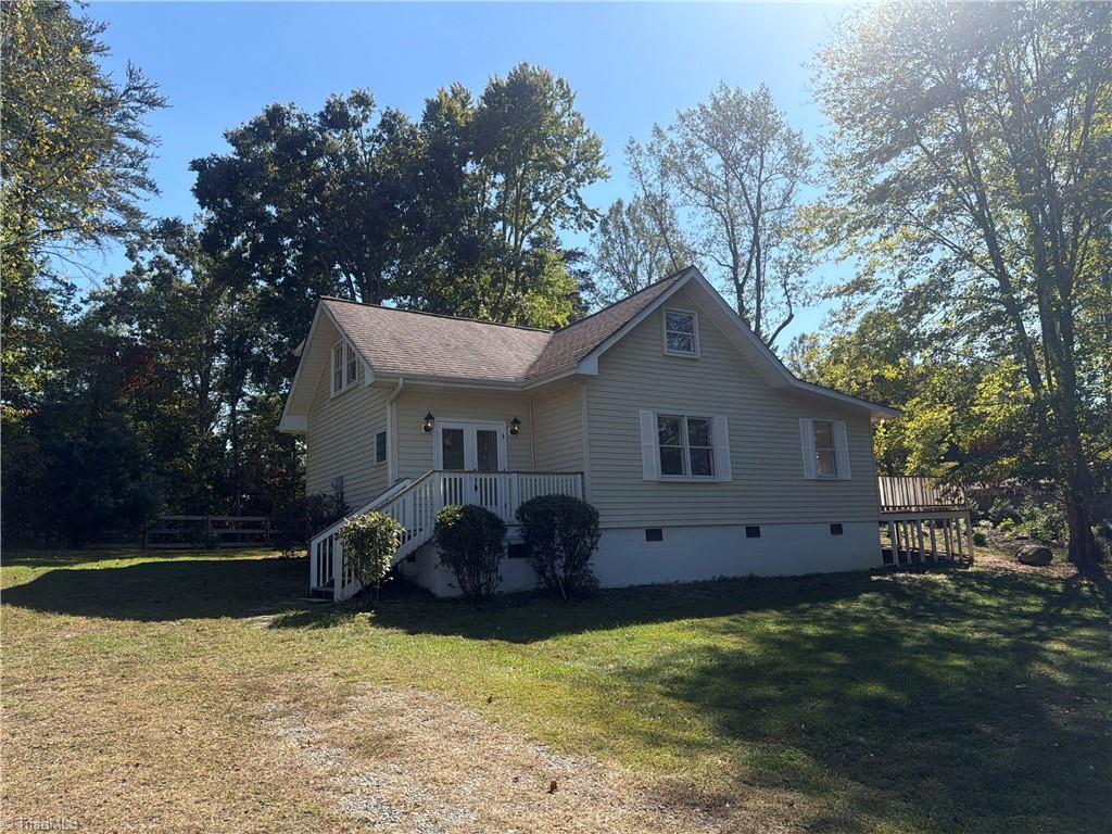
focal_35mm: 24
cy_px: 417
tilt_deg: +10.3
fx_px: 771
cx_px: 556
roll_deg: +0.6
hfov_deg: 71.6
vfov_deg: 56.8
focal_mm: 6.76
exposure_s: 1/6173
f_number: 1.78
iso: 80
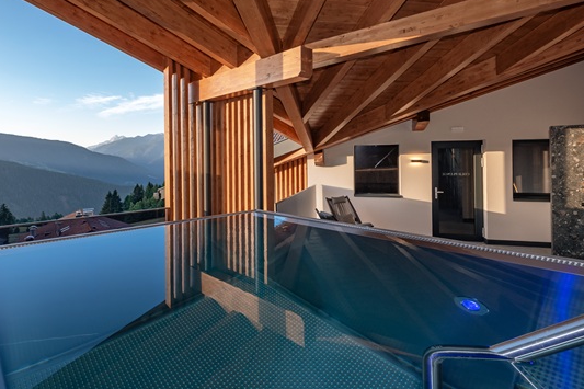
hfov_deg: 80.9
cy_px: 153
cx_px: 259
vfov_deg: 58.9
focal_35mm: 21
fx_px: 341
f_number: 11
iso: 250
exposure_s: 1/60
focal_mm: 14
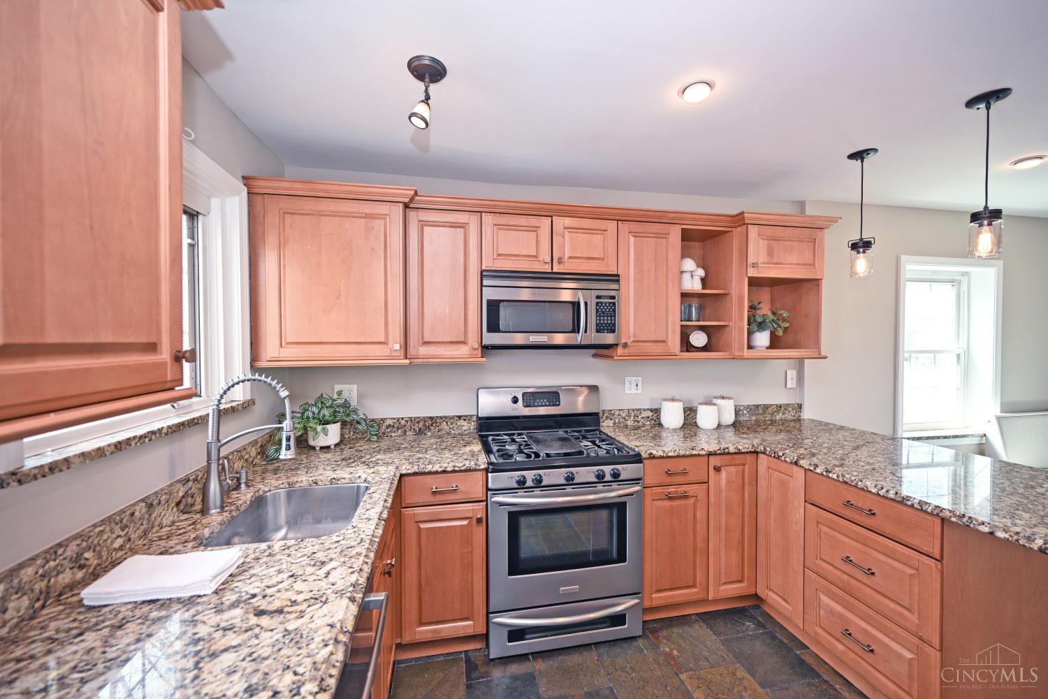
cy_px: 350
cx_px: 524
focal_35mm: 14
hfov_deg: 104.3
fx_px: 408
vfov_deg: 81.2
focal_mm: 14
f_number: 4
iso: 280
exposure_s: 1/60
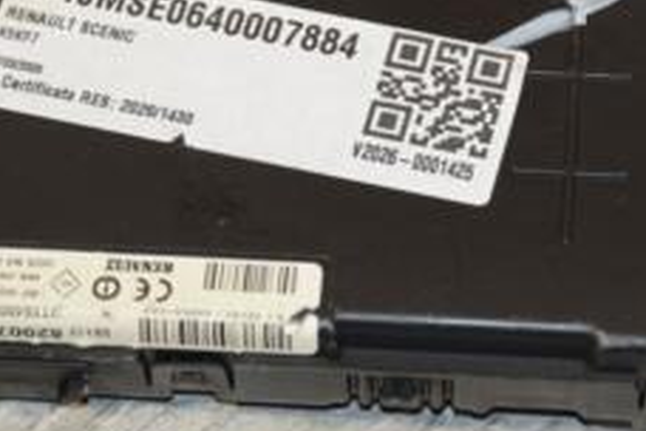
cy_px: 85
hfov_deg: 10.4
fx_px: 3535
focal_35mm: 197
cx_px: 530
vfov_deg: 7.0
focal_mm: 50
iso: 800
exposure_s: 1/200
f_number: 5.6
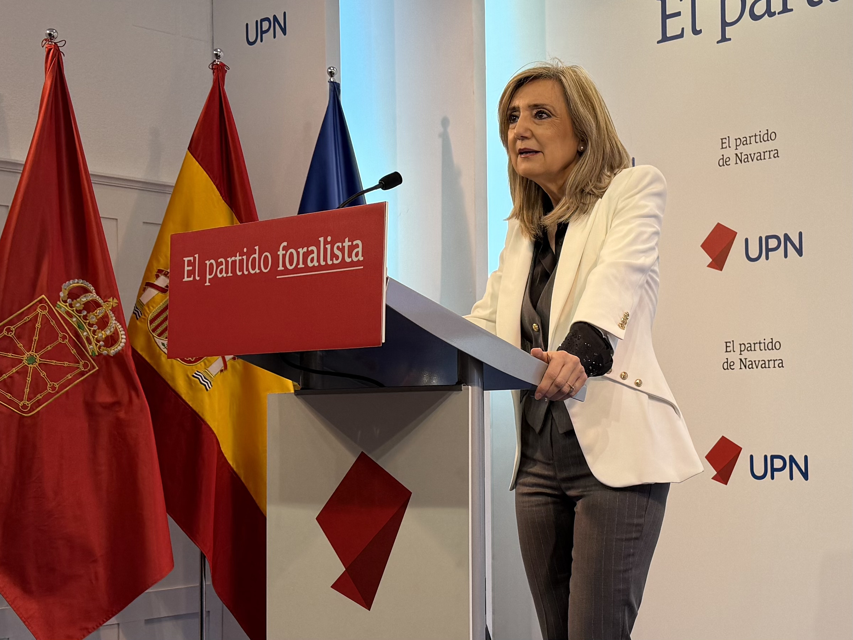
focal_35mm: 24
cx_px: 426
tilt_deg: +2.1
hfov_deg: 71.6
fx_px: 591
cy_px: 320
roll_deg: +1.2
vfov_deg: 56.8
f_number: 1.78
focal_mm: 6.76
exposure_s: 1/170
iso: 64
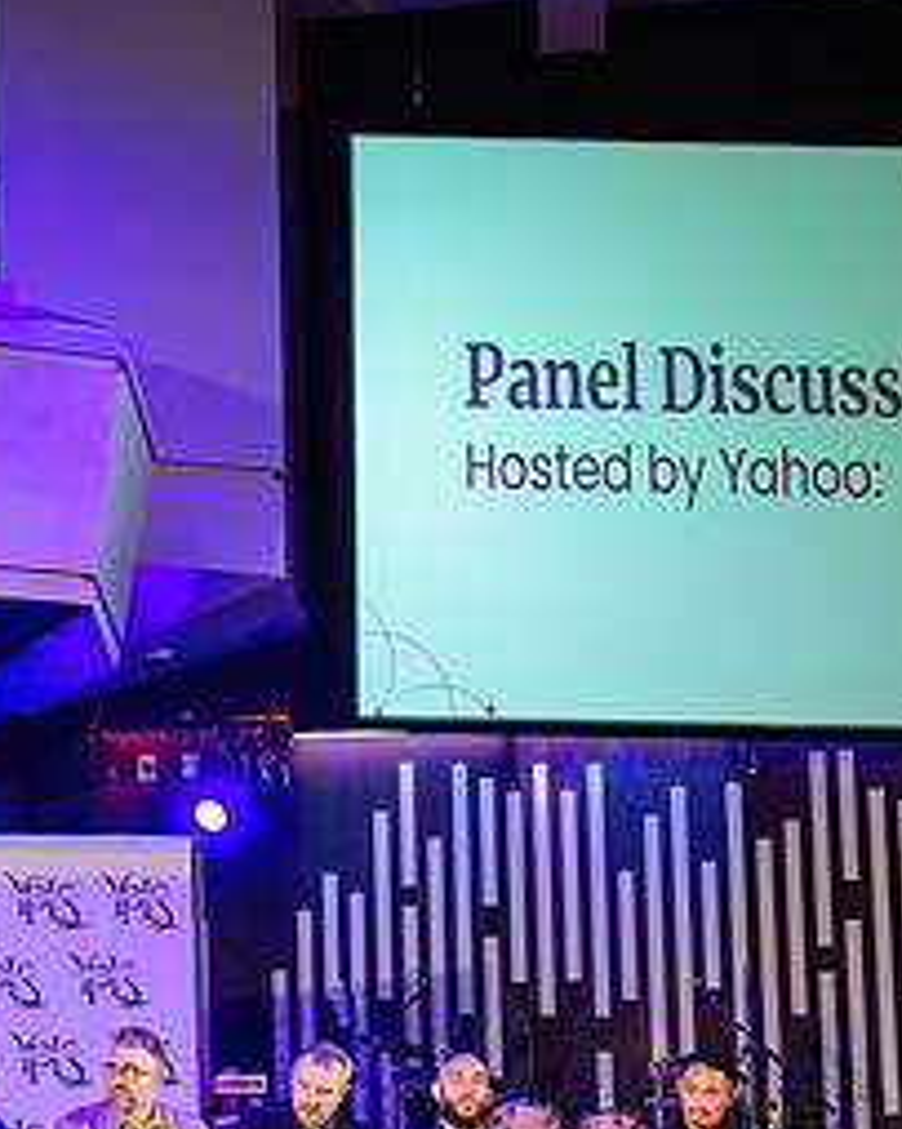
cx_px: -282
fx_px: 2938
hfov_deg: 16.5
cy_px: 824
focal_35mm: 88
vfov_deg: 21.6
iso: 1600
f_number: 4
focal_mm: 35
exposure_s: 1/125
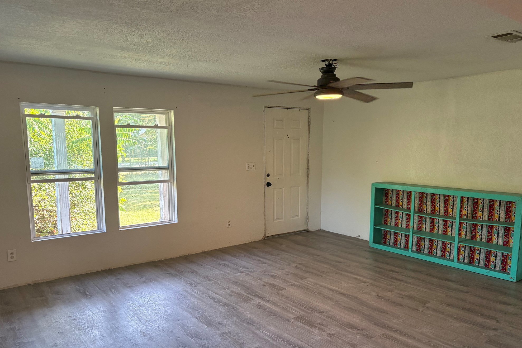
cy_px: 194
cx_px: 262
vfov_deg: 46.3
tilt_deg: -7.9
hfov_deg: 65.5
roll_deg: +0.2
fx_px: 406
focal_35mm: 28
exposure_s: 1/120
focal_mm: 5.96
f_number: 1.6
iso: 200
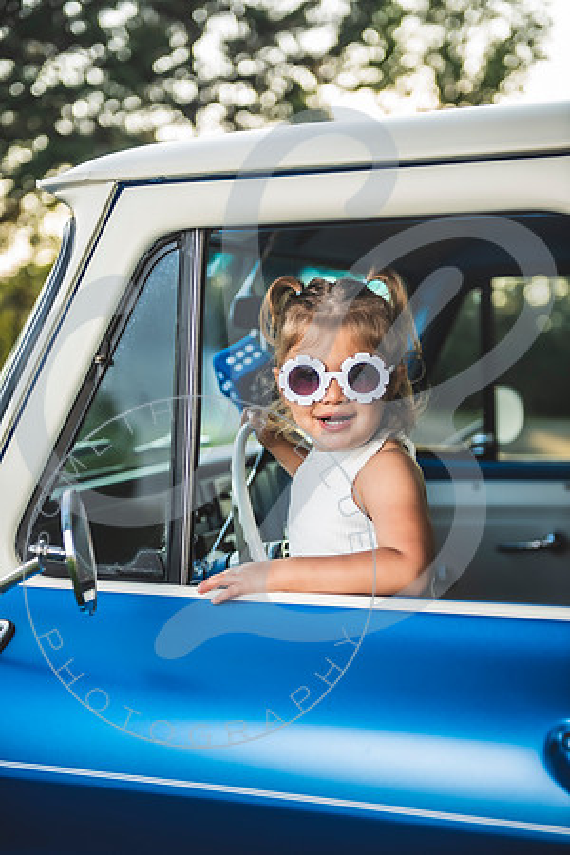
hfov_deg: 23.4
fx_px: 1377
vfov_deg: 34.5
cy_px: 428
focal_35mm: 58
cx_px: 285
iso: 100
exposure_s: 1/200
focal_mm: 58
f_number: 2.8
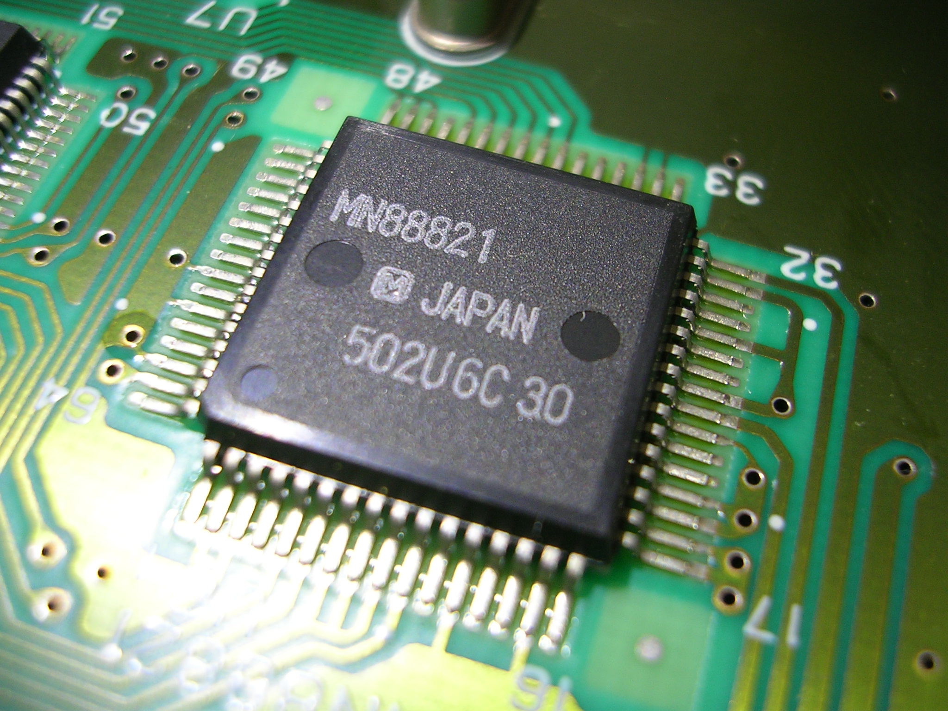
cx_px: 474
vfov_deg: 37.7
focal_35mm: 38
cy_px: 356
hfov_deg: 49.0
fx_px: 1041
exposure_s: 1/6.8
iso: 50
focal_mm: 5.8
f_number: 2.8
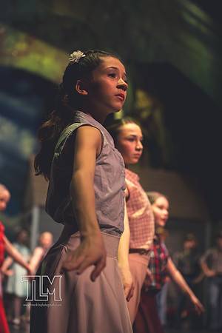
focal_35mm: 70
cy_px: 166
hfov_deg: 19.5
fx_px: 647
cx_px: 111
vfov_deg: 28.8
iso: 2000
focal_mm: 70
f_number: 2.8
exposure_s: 1/250
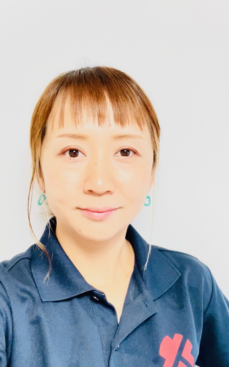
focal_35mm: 33
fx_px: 330
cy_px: 185
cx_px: 123
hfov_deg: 38.3
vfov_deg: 58.1
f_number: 1.9
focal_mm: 2.69
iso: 200
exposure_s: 1/50
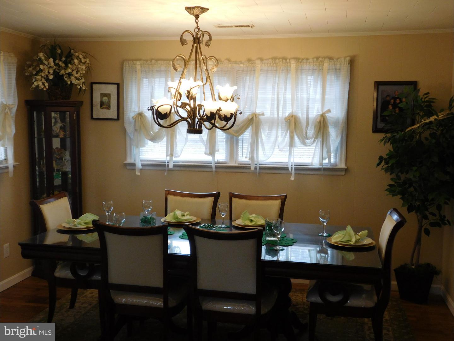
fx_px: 525
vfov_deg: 36.0
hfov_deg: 46.8
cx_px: 227
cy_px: 170
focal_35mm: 40
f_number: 3.6
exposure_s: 1/30
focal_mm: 7.1
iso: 220
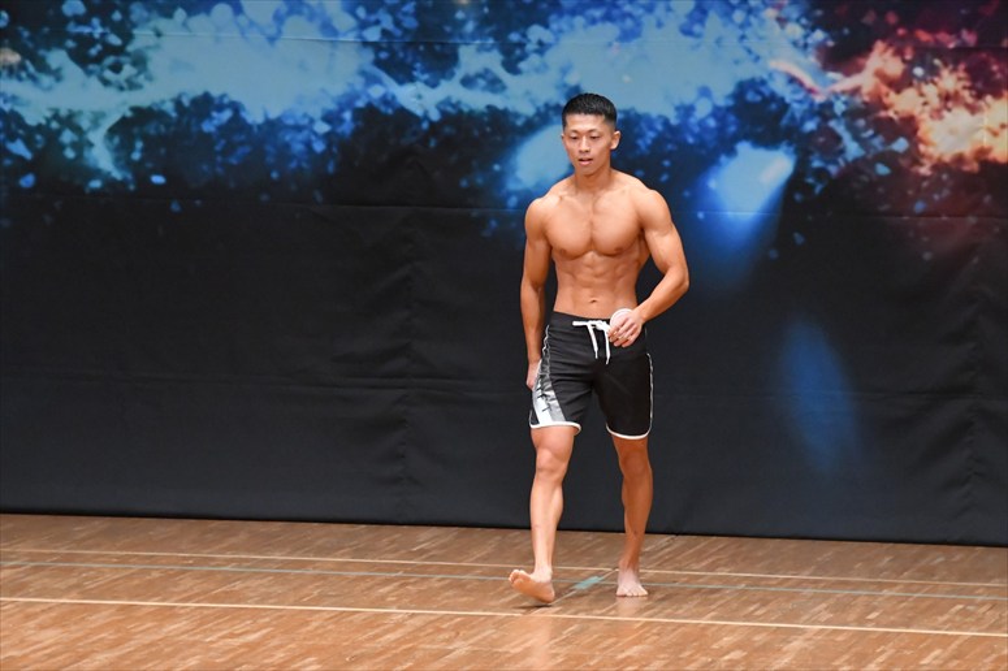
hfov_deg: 7.2
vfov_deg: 4.8
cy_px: 336
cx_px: 504
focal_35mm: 285
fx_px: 7976
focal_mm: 190
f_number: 5.6
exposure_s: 1/400
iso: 8000
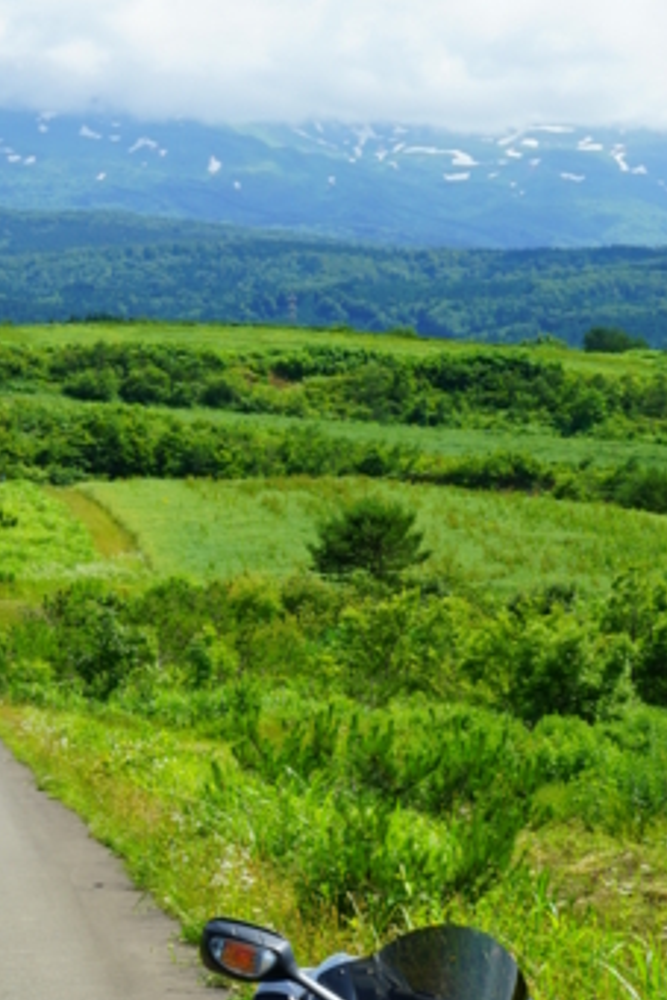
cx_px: 50
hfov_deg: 9.4
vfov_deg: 14.0
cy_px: 762
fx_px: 4053
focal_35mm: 146
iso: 160
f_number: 16
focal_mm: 62
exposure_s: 1/90
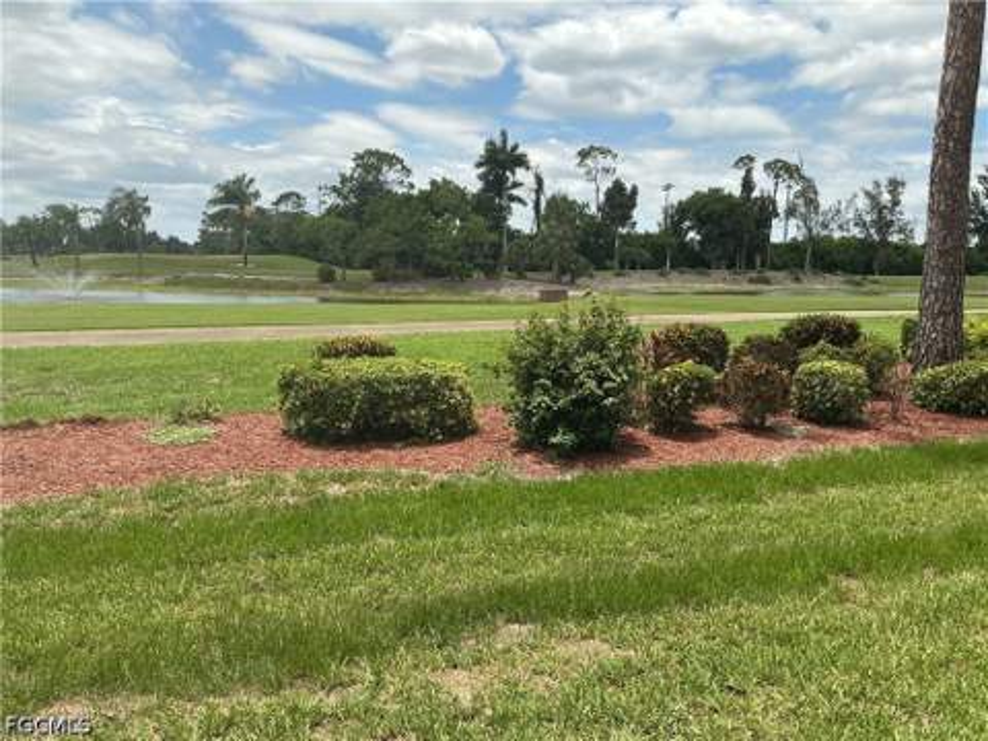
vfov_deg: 48.2
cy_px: 370
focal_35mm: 29
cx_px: 494
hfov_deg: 61.7
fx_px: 828
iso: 25
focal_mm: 3
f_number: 1.8
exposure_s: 1/2227
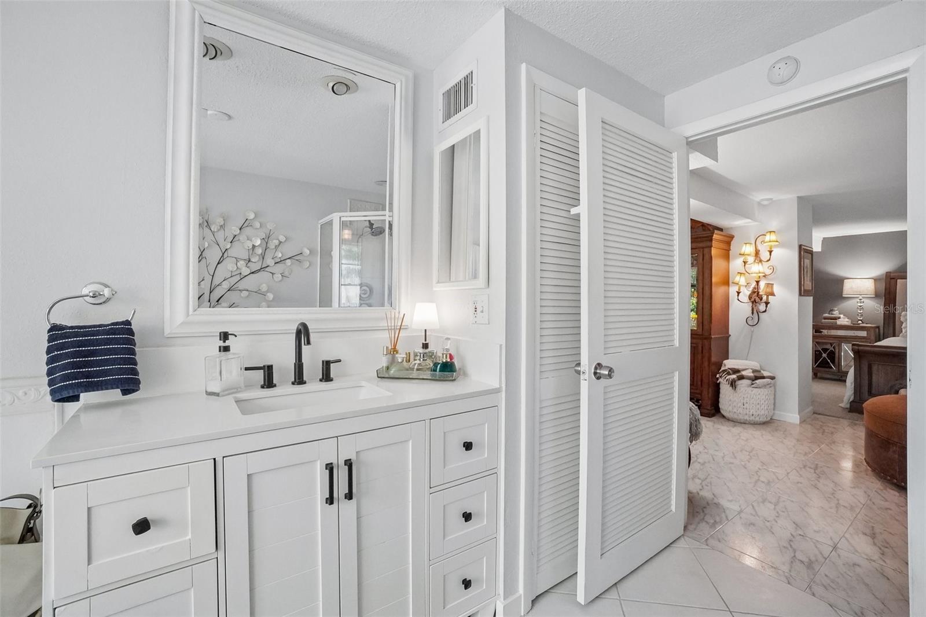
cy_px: 308
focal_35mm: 15
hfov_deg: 100.4
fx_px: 386
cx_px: 463
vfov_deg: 77.3
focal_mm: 10
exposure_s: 1/30
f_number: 8
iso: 1600
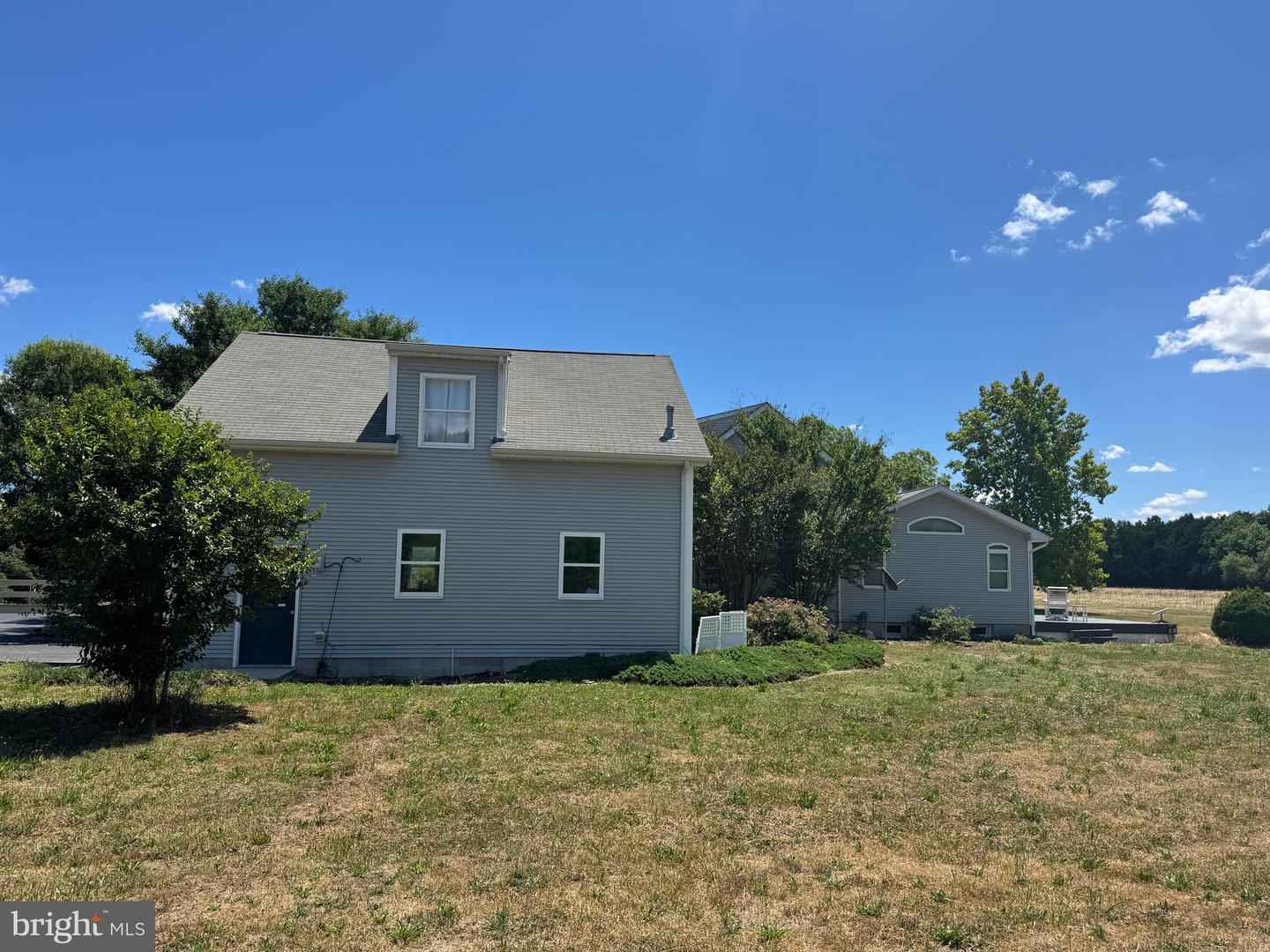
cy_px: 476
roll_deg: -1.3
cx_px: 635
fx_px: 881
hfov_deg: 71.6
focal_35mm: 24
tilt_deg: +6.5
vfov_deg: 56.8
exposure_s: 1/4310
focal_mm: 6.76
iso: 80
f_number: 1.78
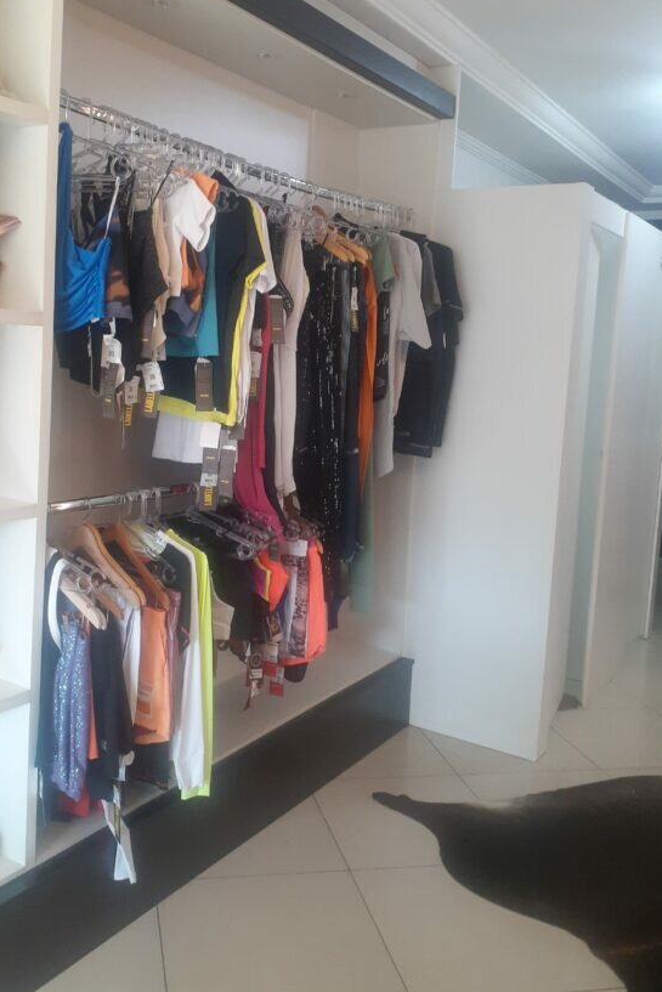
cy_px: 437
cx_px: 277
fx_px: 910
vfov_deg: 57.1
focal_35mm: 33
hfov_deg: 39.9
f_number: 1.9
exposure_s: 1/60
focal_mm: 3.6
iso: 250
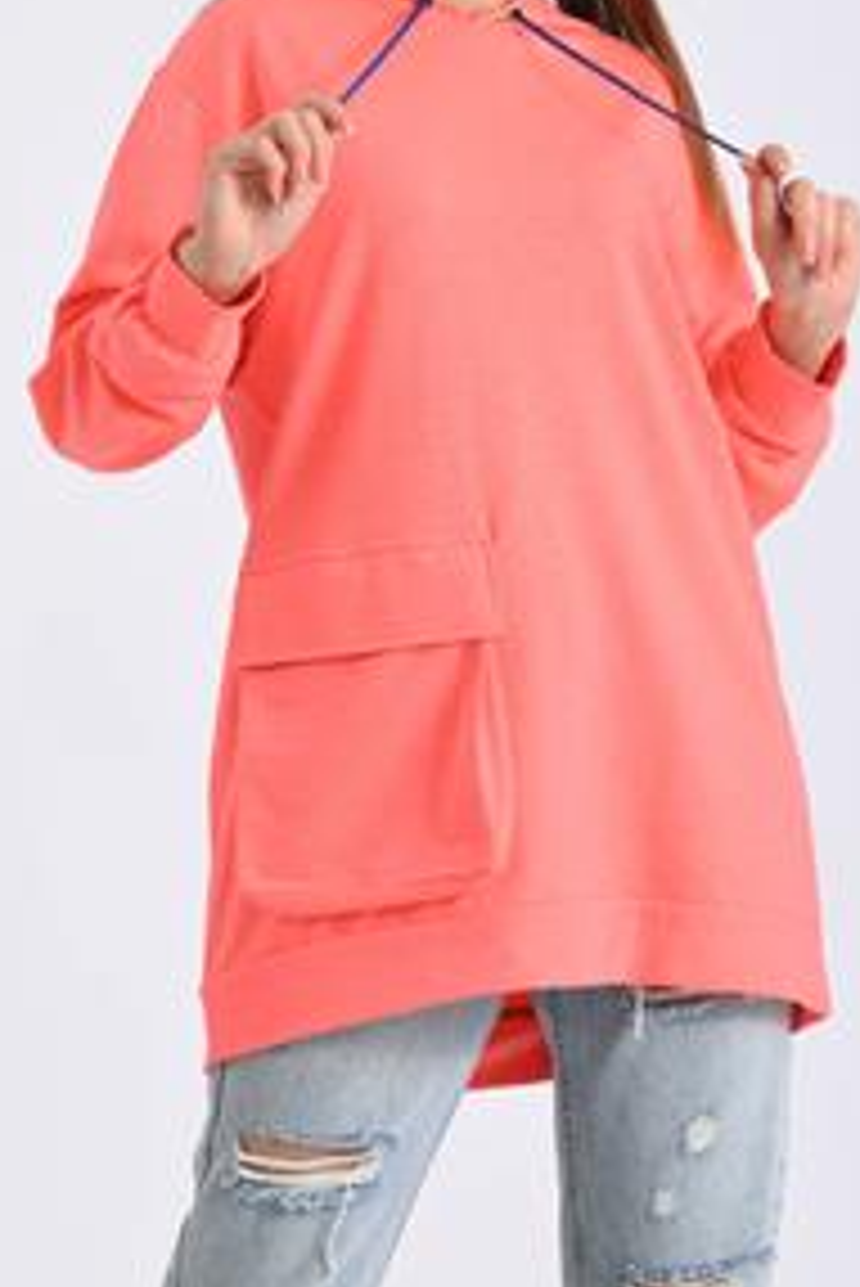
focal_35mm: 228
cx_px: 482
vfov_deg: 9.0
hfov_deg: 6.0
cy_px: 328
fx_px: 8159
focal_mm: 145
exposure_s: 1/160
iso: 100
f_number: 9
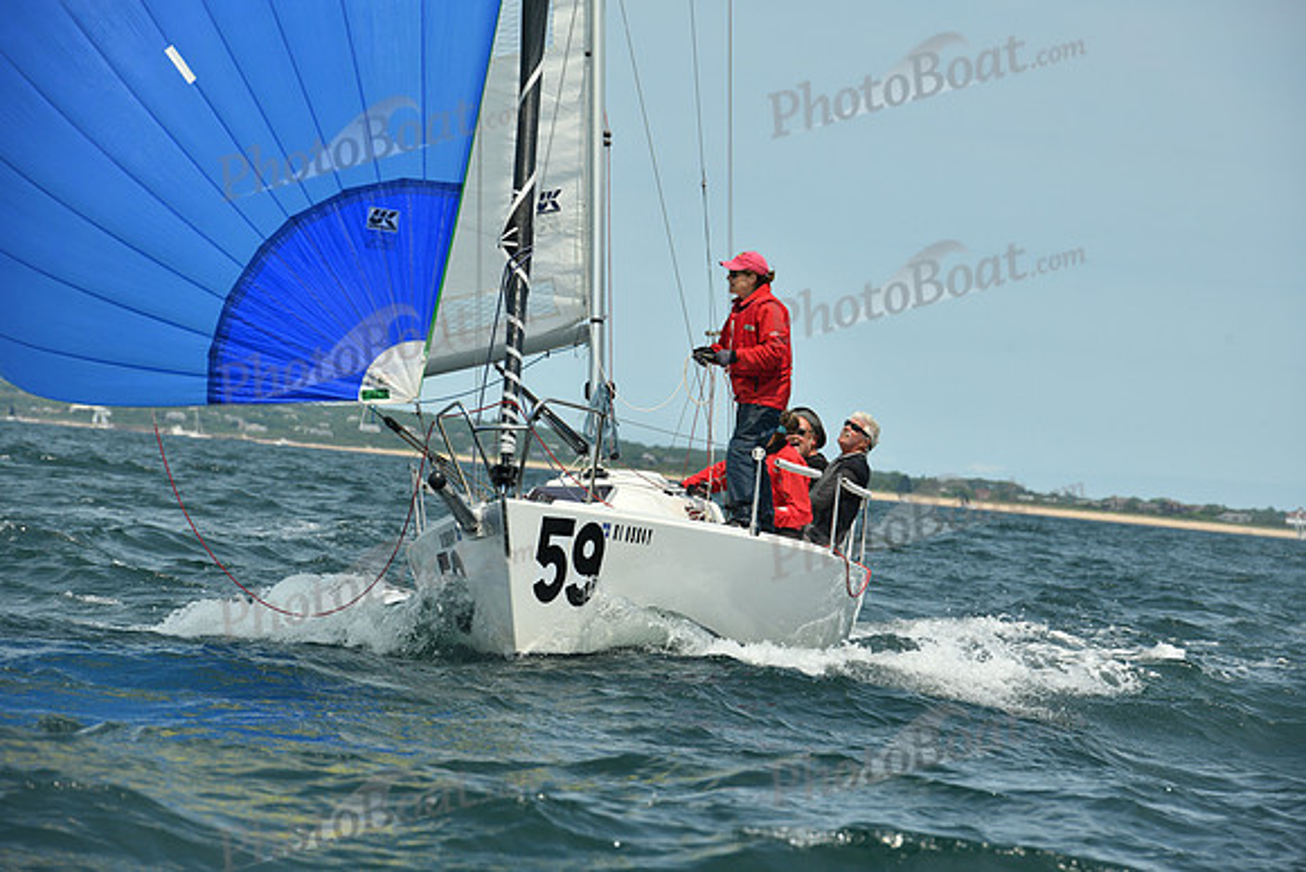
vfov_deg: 6.9
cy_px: 436
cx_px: 653
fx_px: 7257
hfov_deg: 10.3
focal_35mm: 200
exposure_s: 1/1250
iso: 320
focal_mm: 200
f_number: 9
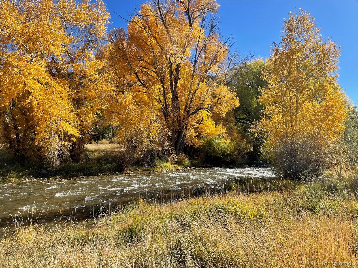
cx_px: 179
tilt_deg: +0.7
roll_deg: -0.2
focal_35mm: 26
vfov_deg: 53.1
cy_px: 134
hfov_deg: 67.3
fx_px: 269
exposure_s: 1/2132
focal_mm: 4.2
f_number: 1.6
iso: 32
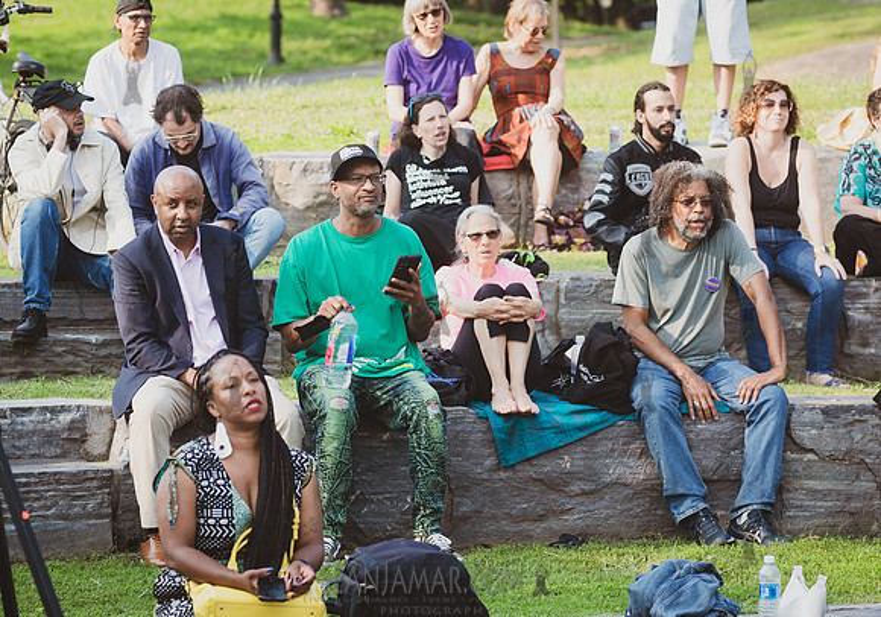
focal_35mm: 155
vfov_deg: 9.2
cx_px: 375
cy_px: 279
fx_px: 3845
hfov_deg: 13.1
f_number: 4.5
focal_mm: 135
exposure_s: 1/400
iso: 200
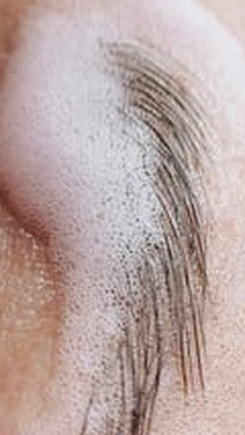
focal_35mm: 353
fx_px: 4072
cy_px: 104
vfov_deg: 6.1
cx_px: -498
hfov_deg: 3.4
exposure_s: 1/200
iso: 1000
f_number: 6.3
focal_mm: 60
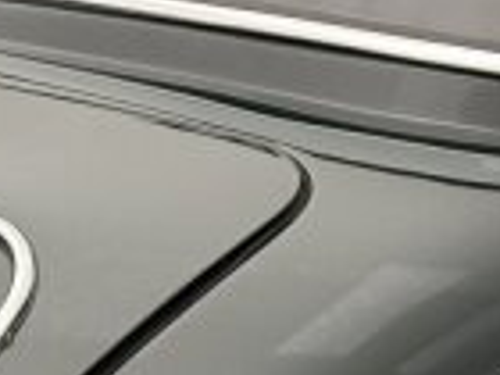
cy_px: 646
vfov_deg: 6.6
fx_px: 3163
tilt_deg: -24.0
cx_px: -336
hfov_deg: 8.7
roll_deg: +5.2
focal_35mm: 219
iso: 160
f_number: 1.78
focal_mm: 6.76
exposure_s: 1/49
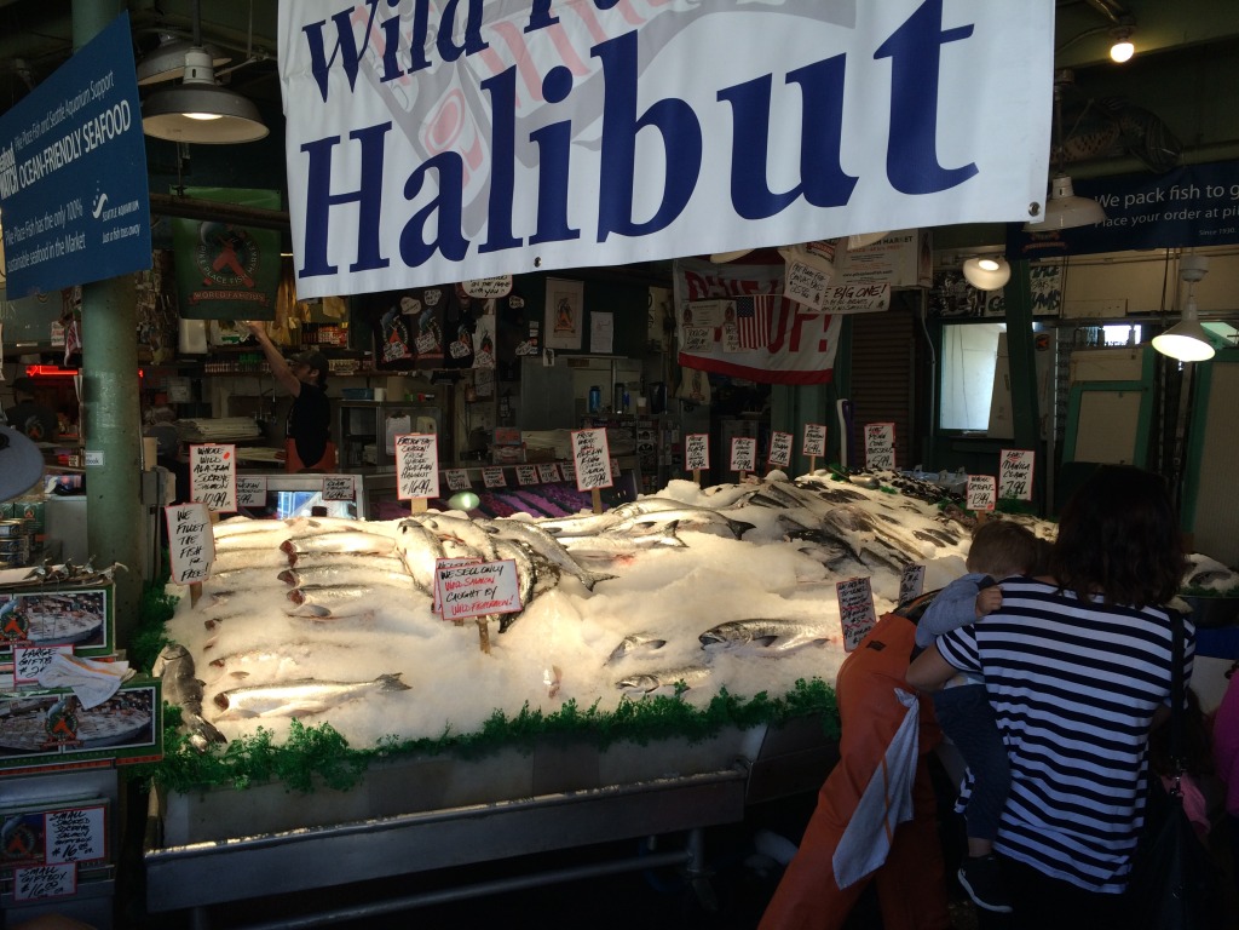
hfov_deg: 61.7
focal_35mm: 29
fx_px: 1038
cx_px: 620
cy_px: 465
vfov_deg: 48.2
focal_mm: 4.15
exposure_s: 1/120
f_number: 2.2
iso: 32
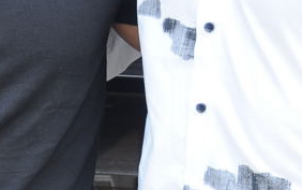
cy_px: 52
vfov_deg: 4.8
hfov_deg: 7.3
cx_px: -276
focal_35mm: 277
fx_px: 2283
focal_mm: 48
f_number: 5.6
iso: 320
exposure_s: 1/125
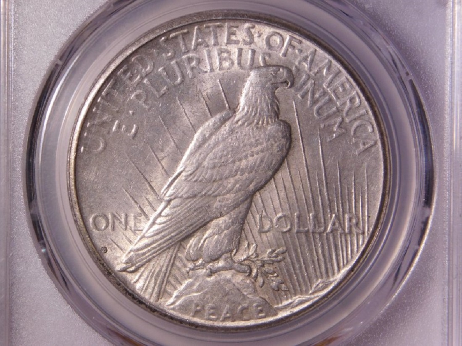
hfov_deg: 7.4
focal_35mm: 266
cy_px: 173
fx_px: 3550
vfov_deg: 5.6
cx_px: 231
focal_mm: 47.2
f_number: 5.7
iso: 125
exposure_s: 1/60
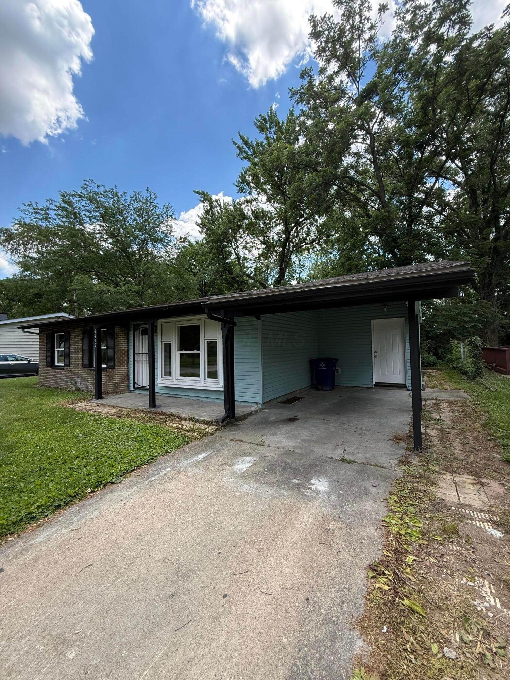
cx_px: 255
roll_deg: +0.9
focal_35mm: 14
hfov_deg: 85.7
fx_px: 275
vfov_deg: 102.1
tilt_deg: +3.7
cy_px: 340
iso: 64
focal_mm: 2.22
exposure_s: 1/574
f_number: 2.2
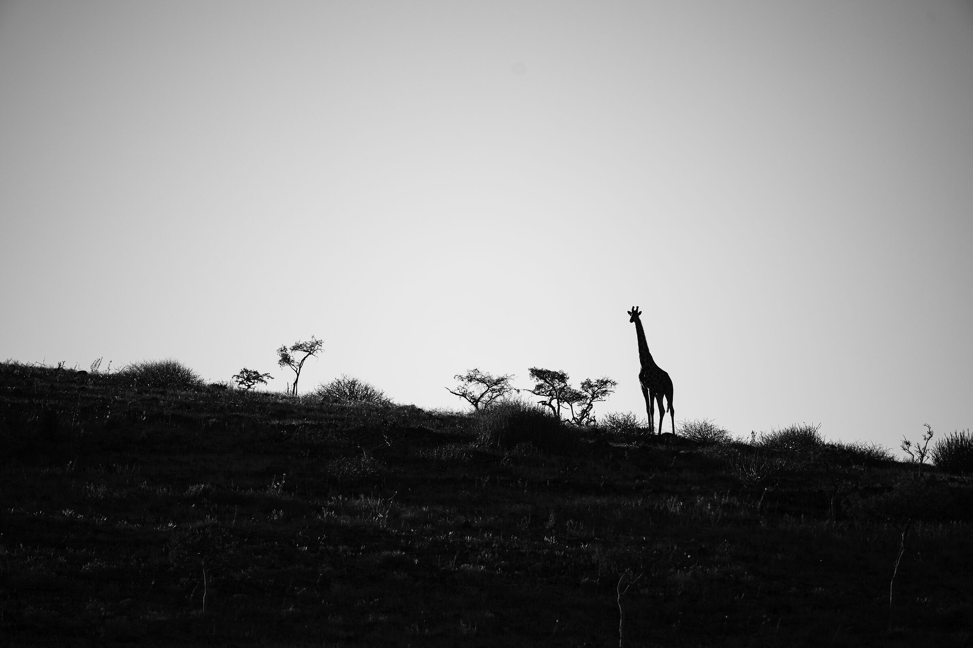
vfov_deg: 3.4
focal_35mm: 400
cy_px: 324
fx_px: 10810
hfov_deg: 5.2
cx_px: 486
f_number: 5.6
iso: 125
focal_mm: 400
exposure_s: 1/640
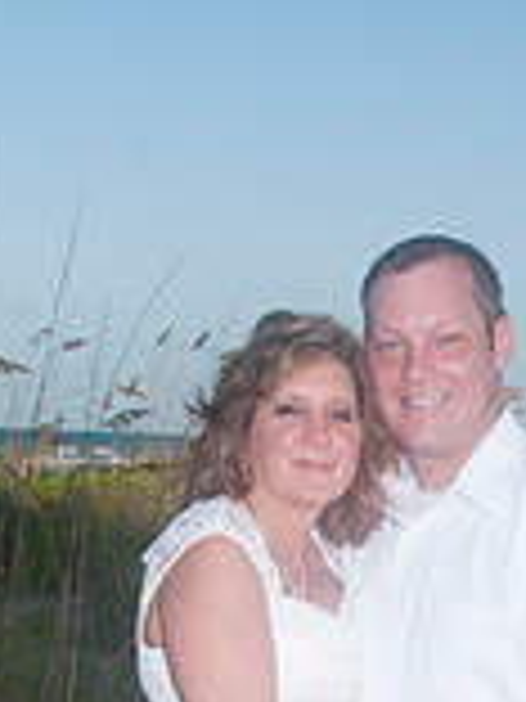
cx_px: 425
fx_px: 2188
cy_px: 788
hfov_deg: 13.6
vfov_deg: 17.5
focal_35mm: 108
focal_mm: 26
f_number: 8
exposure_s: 1/250
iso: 100
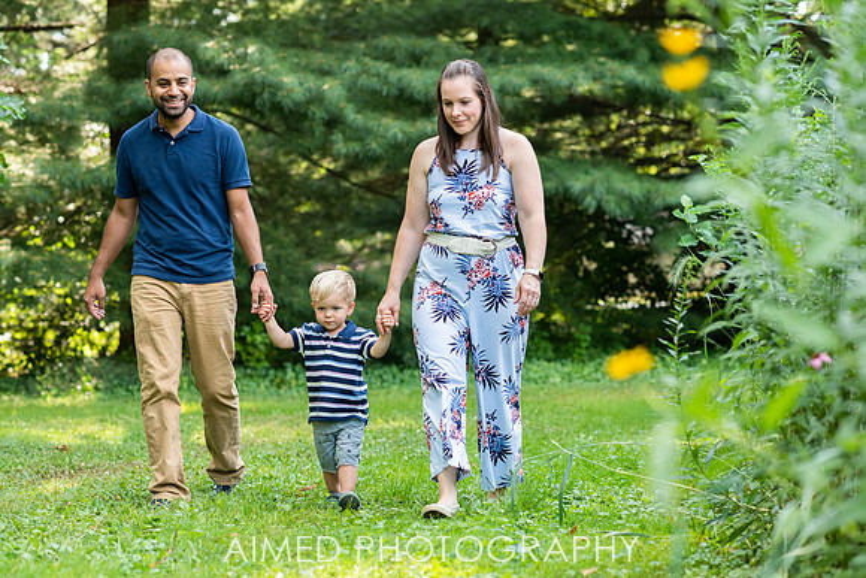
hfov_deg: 23.9
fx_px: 2045
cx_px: 433
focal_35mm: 85
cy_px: 289
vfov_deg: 16.1
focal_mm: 85
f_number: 3.2
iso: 800
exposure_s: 1/1000
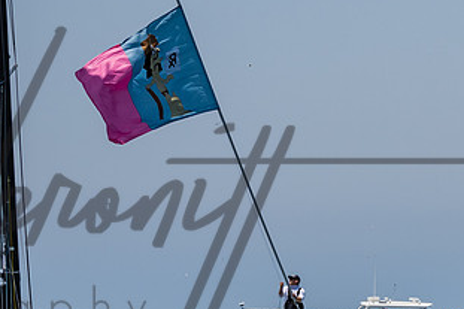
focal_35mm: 446
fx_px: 5745
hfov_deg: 4.6
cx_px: 508
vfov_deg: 3.1
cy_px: 115
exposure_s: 1/800
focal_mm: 120
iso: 320
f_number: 8
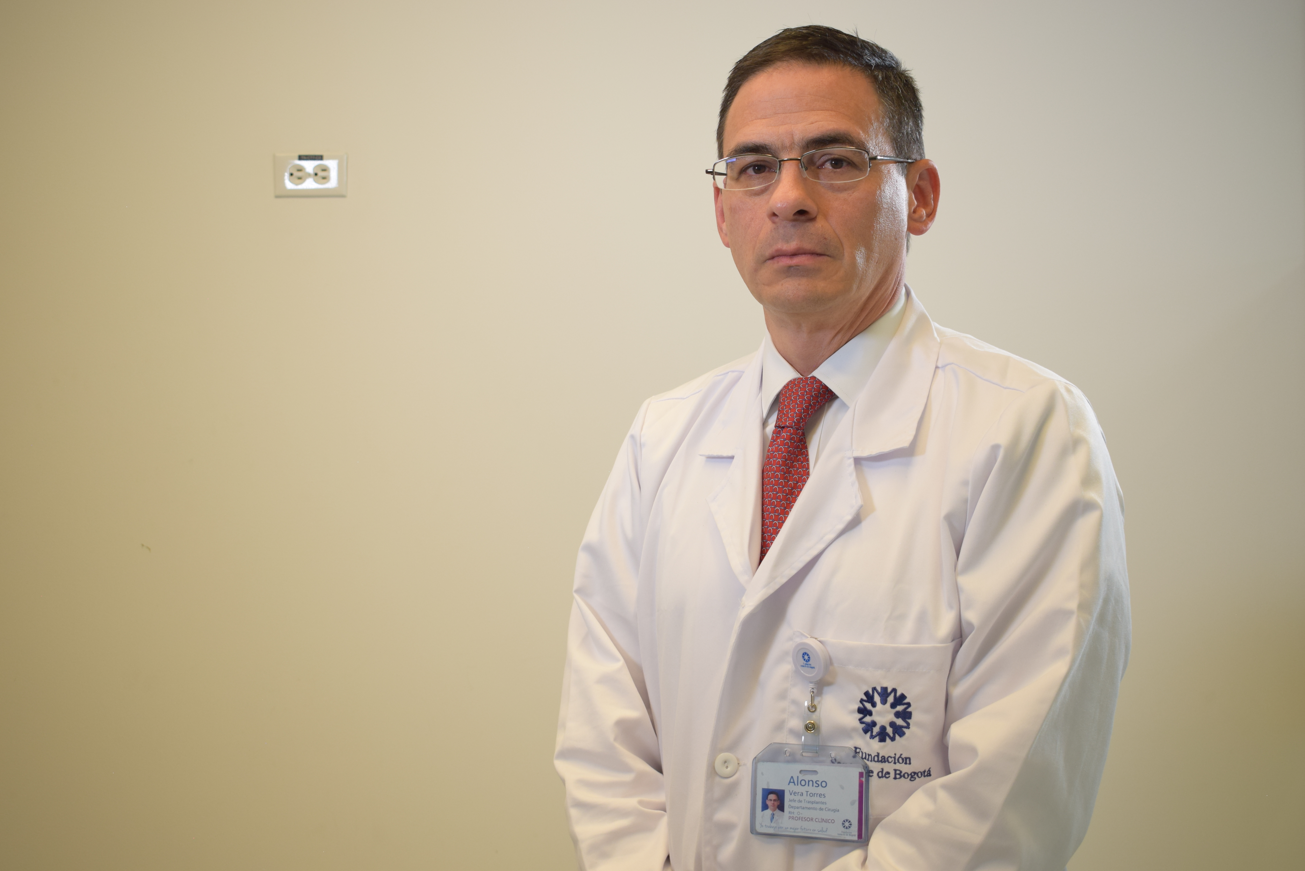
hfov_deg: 45.0
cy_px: 436
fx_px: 1577
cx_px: 652
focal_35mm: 44
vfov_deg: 30.9
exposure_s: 1/60
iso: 400
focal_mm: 29
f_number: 5
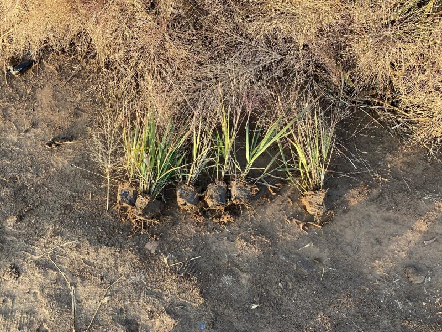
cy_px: 166
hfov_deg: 67.3
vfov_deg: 53.1
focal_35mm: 26
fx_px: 332
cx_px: 221
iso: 32
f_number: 1.8
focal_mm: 4.25
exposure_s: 1/149
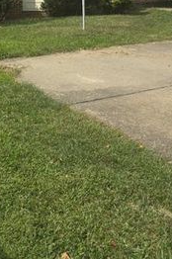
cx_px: 78
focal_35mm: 61
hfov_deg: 22.2
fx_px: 438
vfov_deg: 30.7
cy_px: 3
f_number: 1.7
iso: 12
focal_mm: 6.3
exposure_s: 1/1186
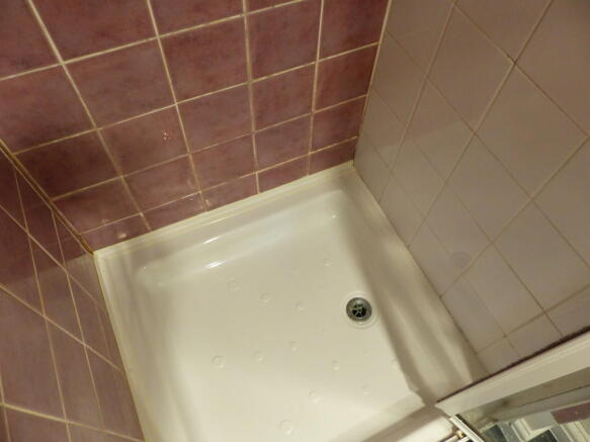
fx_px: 426
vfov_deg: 54.9
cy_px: 221
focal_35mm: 25
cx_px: 295
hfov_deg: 69.4
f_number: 2.8
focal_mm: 4.5
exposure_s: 1/40
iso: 400
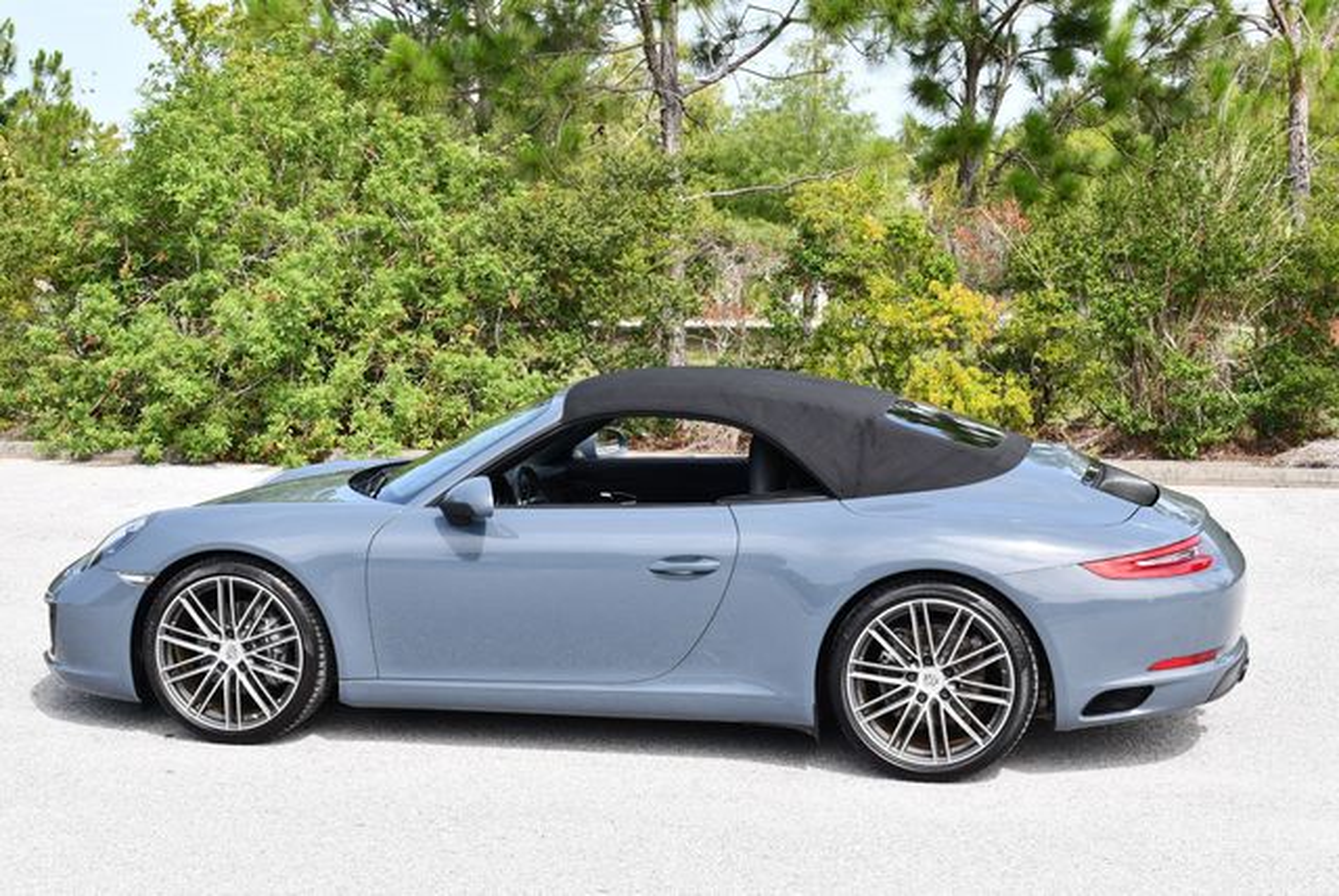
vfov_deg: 23.4
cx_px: 670
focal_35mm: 58
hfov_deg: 34.5
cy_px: 448
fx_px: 2159
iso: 200
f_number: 7.1
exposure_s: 1/250
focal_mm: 29
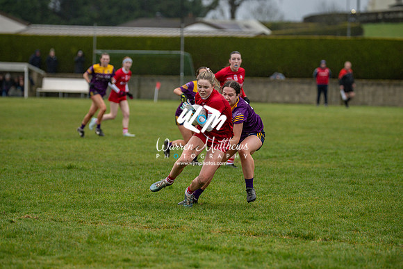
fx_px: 2015
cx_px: 202
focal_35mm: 180
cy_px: 134
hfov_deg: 11.4
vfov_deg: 7.6
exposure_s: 1/640
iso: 900
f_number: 2.8
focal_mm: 180
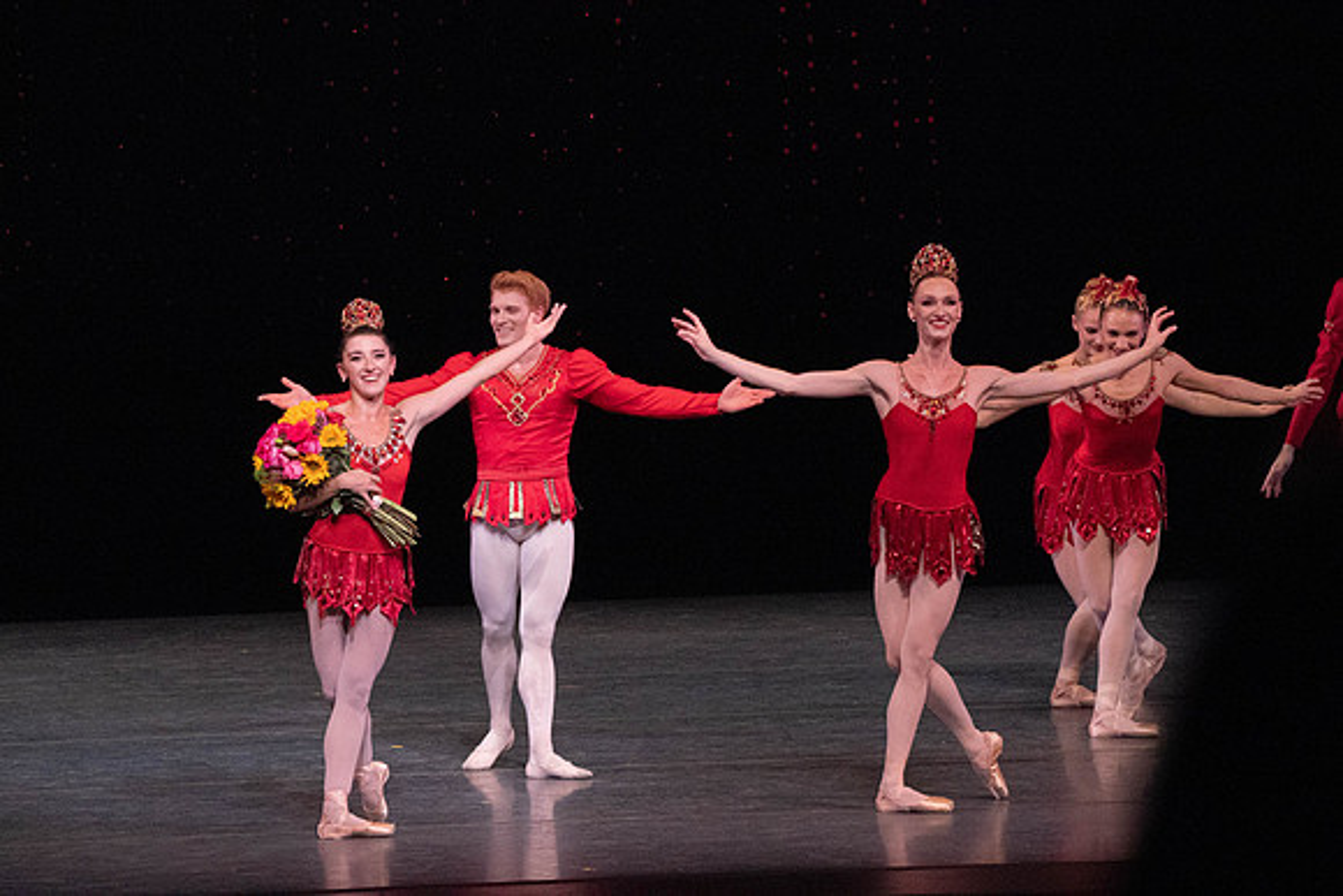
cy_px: 448
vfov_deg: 4.5
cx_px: 672
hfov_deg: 6.8
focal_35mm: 303
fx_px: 11306
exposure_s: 1/500
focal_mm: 303
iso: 16000
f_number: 14
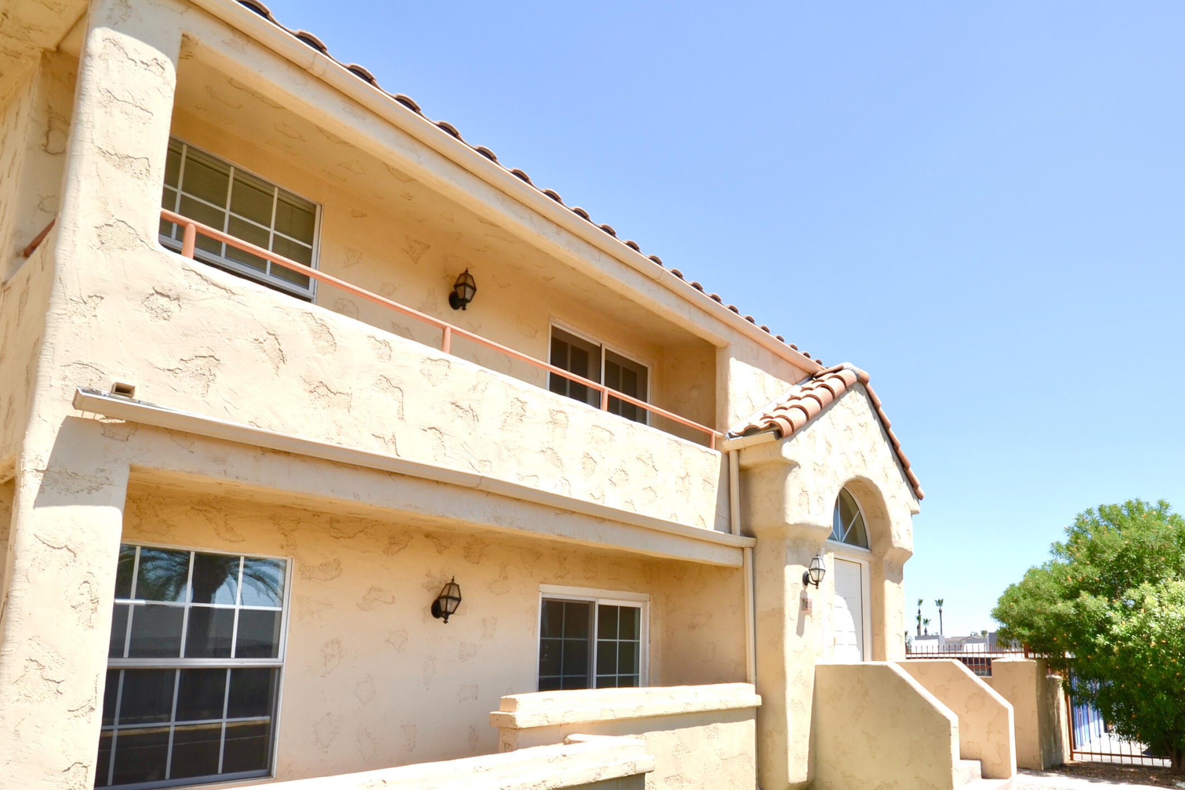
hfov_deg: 79.8
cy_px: 552
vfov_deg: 57.6
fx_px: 691
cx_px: 735
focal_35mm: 21
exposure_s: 1/250
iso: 100
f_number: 8
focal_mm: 10
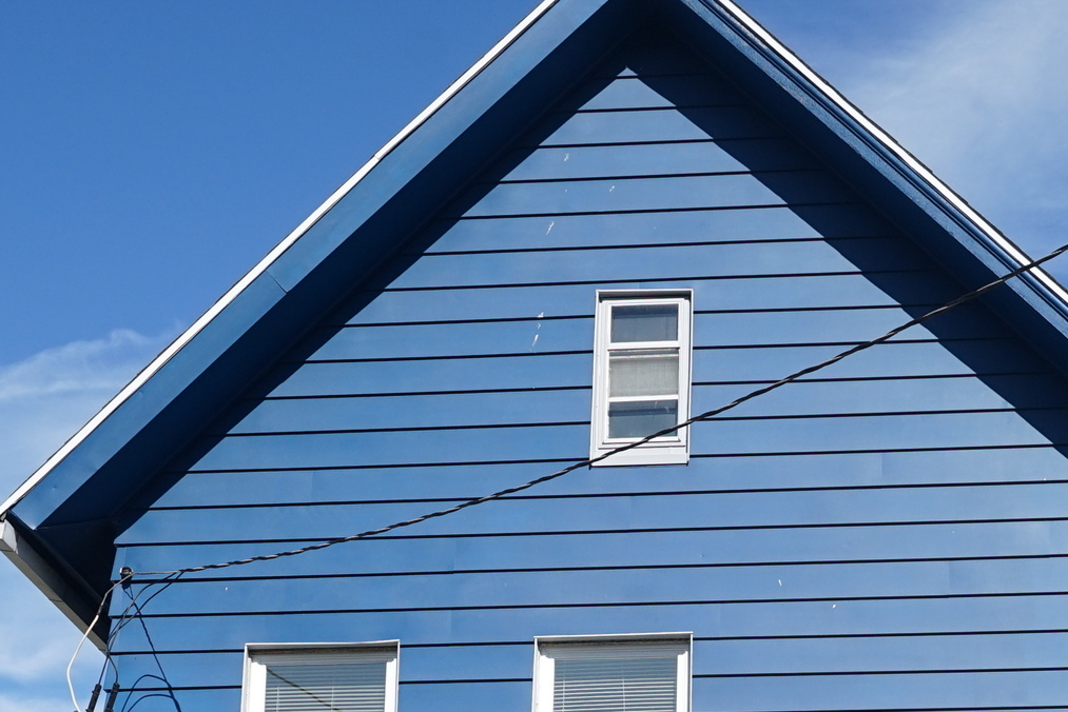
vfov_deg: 13.5
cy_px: 984
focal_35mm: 97
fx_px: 2878
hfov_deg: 20.8
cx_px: 853
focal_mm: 32
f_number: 6.3
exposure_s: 1/1000
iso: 250
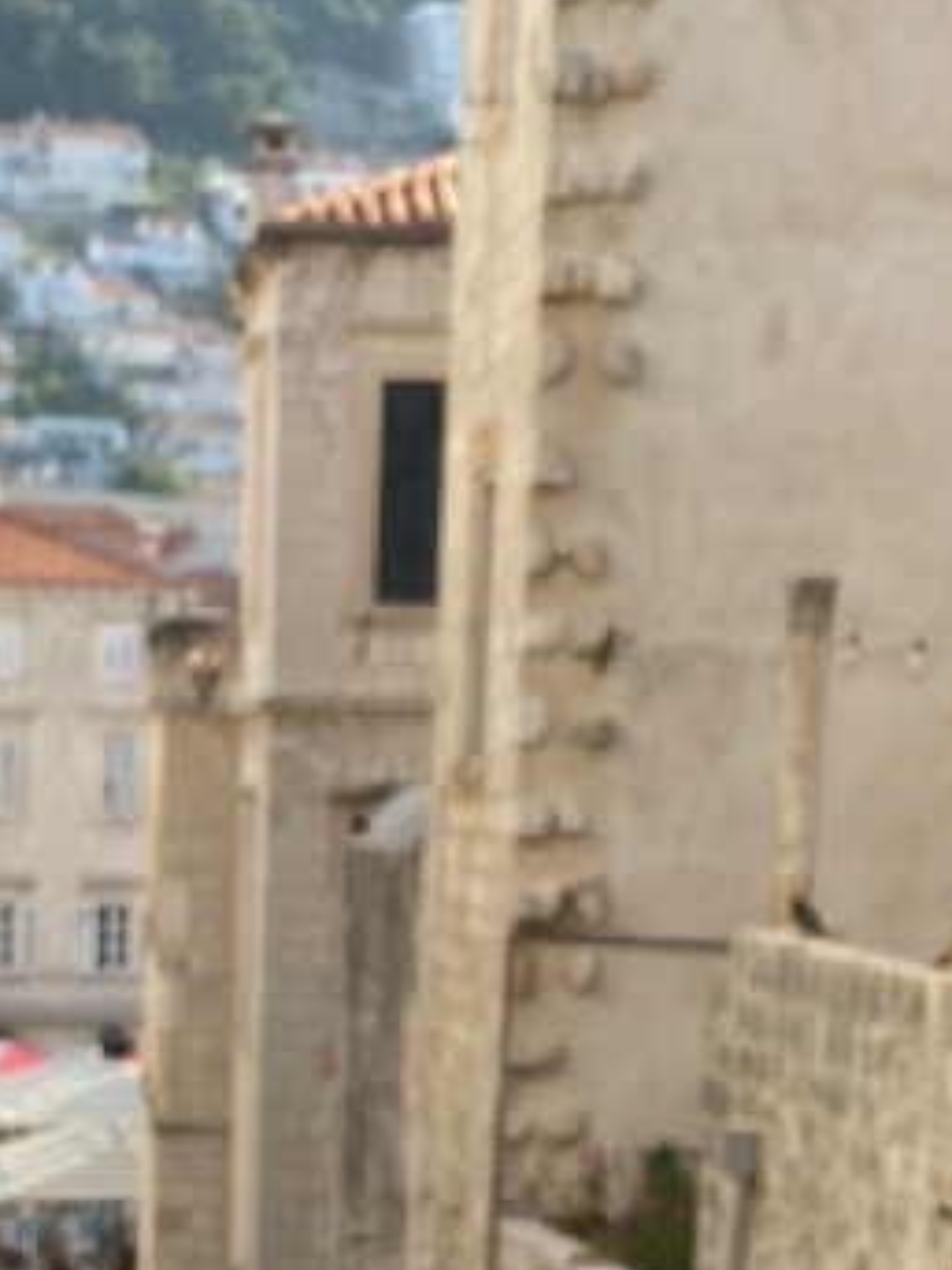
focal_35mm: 97
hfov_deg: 15.1
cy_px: 1881
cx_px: 104
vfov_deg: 18.1
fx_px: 3559
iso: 32
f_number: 1.8
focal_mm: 4.25
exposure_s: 1/594
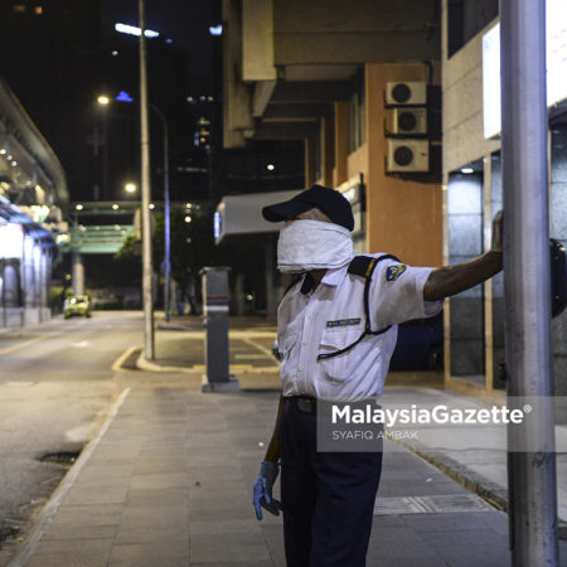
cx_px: 198
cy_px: 284
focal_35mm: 90
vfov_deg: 19.3
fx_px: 1668
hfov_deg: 19.2
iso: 2500
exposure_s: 1/125
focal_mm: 70
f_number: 2.8
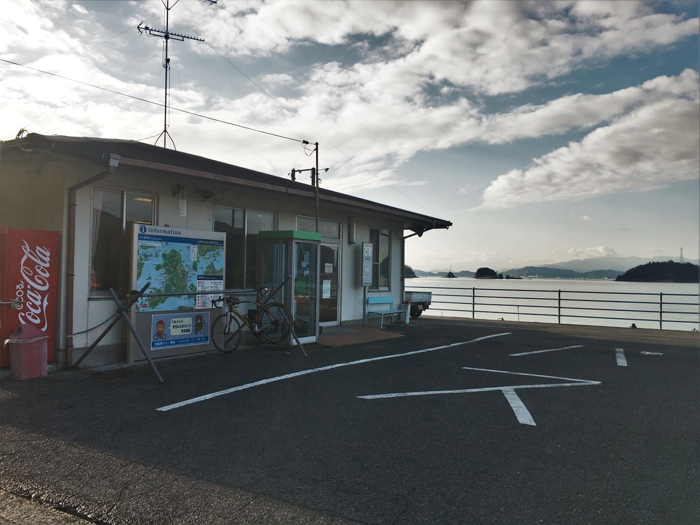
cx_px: 350
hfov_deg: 61.7
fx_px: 586
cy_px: 262
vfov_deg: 48.2
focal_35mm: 29
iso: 25
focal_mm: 4.15
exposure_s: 1/1570
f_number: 2.2
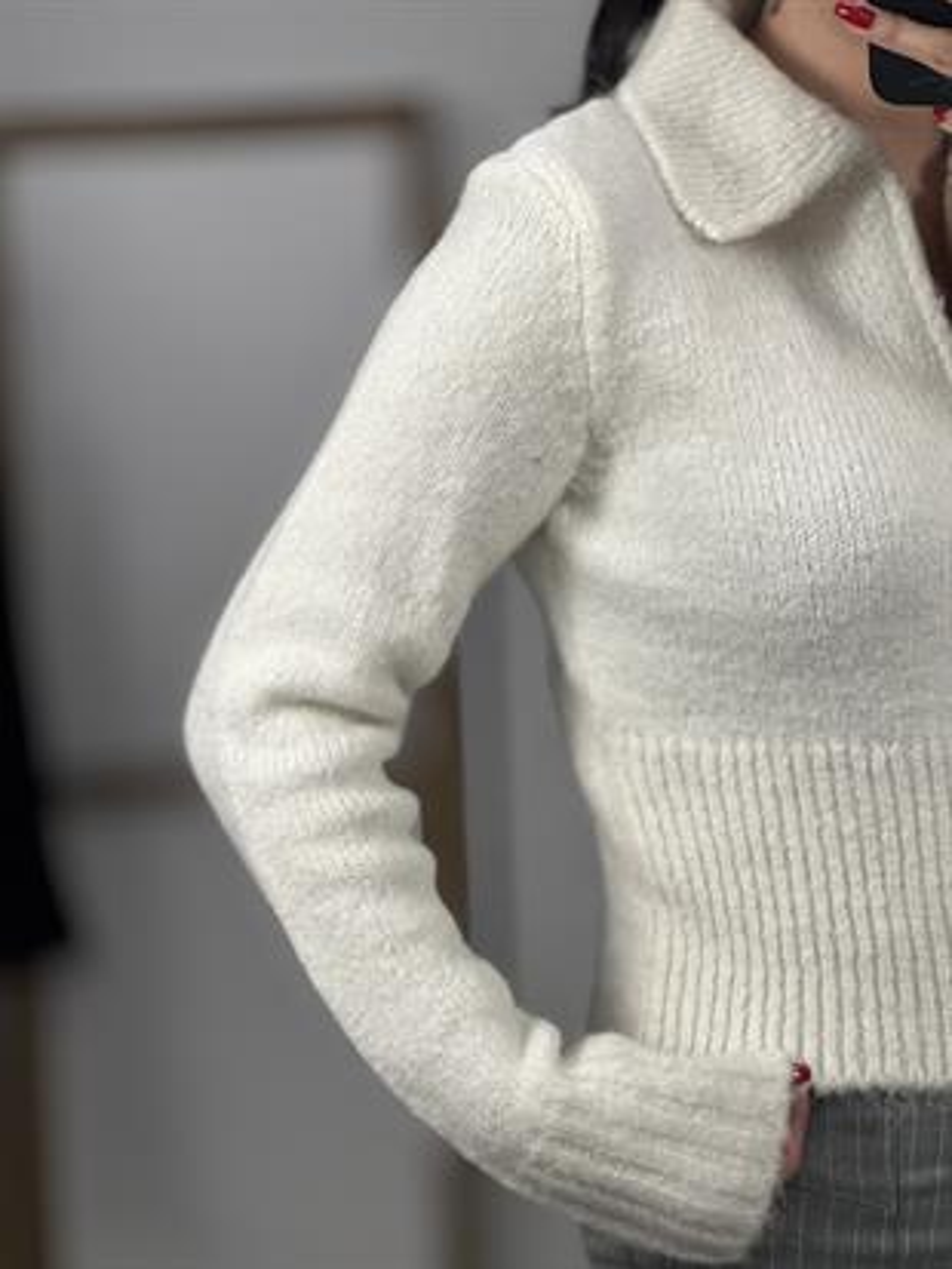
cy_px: 634
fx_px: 2822
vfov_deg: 25.3
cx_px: 476
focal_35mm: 77
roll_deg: +5.7
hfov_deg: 19.1
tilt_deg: -24.2
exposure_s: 1/100
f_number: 2.8
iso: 100
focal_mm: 9
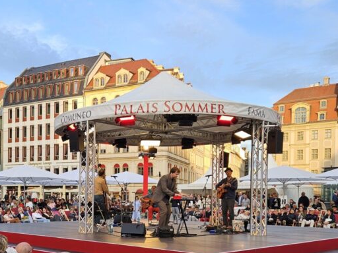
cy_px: 206
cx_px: 98
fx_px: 449
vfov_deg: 30.7
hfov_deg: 40.4
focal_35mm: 46
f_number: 1.8
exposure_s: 1/225
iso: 25
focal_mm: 5.4
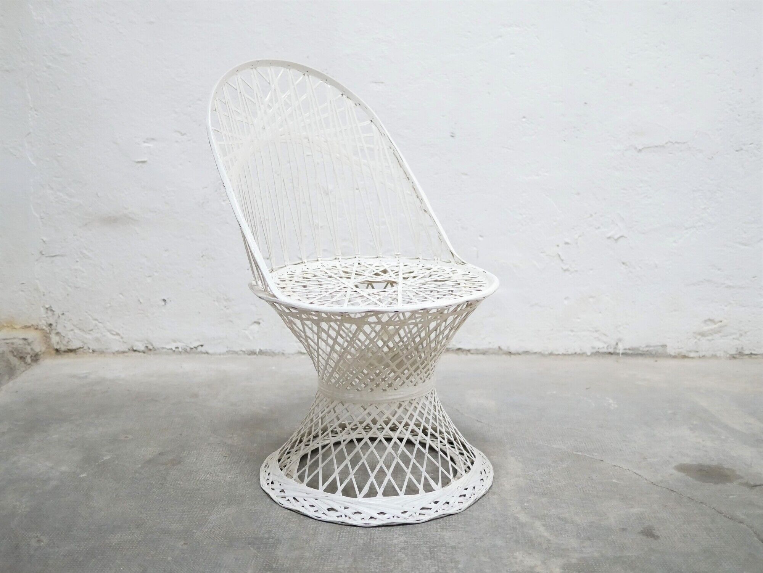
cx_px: 382
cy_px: 286
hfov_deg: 46.8
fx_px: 882
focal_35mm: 40
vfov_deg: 36.0
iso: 2500
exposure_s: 1/60
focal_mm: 20
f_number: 1.7
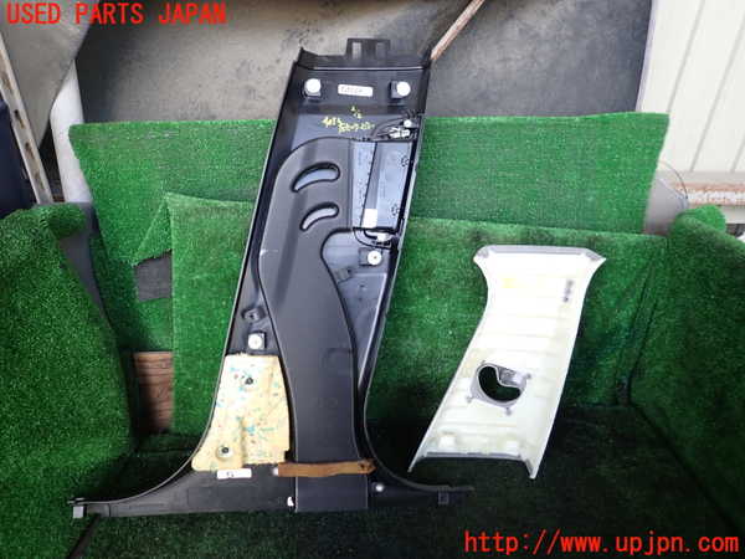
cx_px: 372
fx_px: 538
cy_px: 280
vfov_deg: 54.9
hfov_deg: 69.4
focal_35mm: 25
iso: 100
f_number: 2
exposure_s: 1/60
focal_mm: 4.5
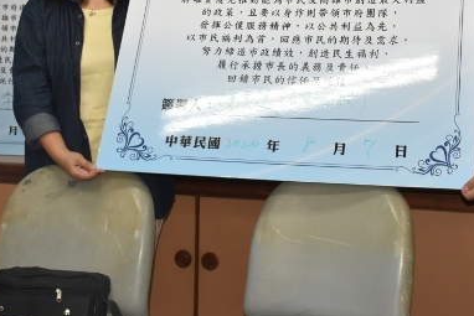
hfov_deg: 30.8
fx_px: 843
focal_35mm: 64
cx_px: 364
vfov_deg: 20.9
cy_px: 50
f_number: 5.6
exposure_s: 1/125
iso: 800
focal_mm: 24
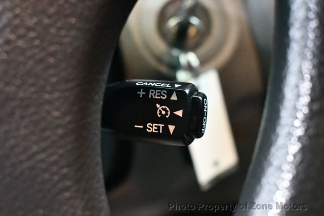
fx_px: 613
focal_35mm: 68
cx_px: 162
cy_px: 108
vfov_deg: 20.1
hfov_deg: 29.6
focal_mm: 34
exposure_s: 1/60
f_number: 4.5
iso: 12800
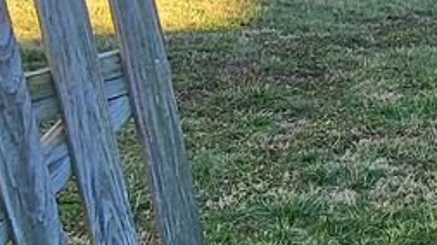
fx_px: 996
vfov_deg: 14.0
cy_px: 135
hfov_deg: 21.7
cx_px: 606
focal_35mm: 86
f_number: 2.2
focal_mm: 1.74
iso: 32
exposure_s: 1/294
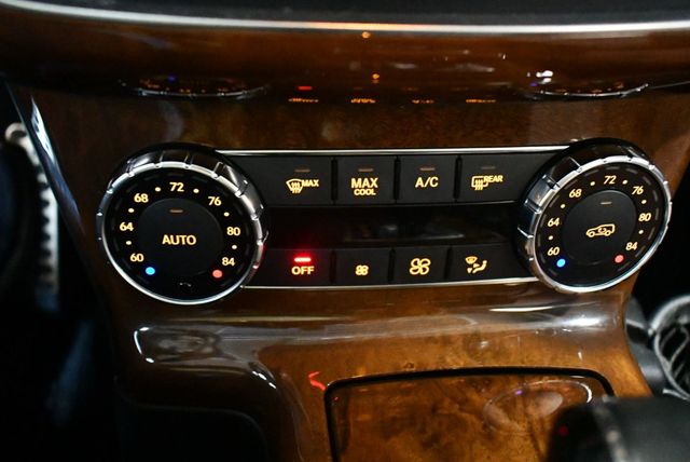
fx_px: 691
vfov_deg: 36.9
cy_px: 231
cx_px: 345
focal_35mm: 36
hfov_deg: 53.1
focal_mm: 18
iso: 12800
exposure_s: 1/25
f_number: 3.5
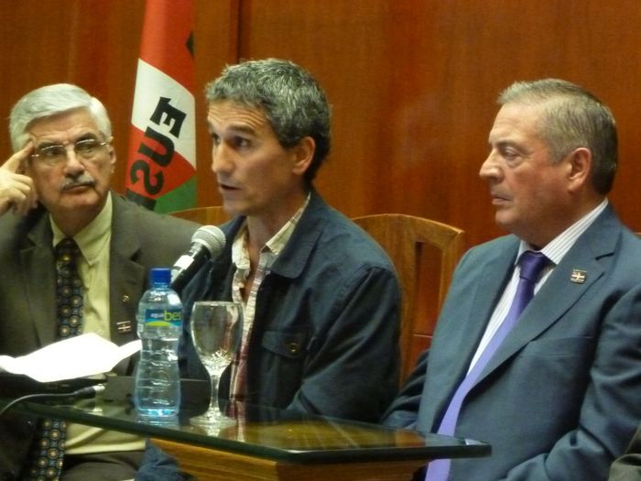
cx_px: 320
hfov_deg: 13.4
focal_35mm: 147
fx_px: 2722
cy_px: 240
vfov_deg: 10.1
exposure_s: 1/15
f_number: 4.5
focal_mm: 24.1
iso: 1600
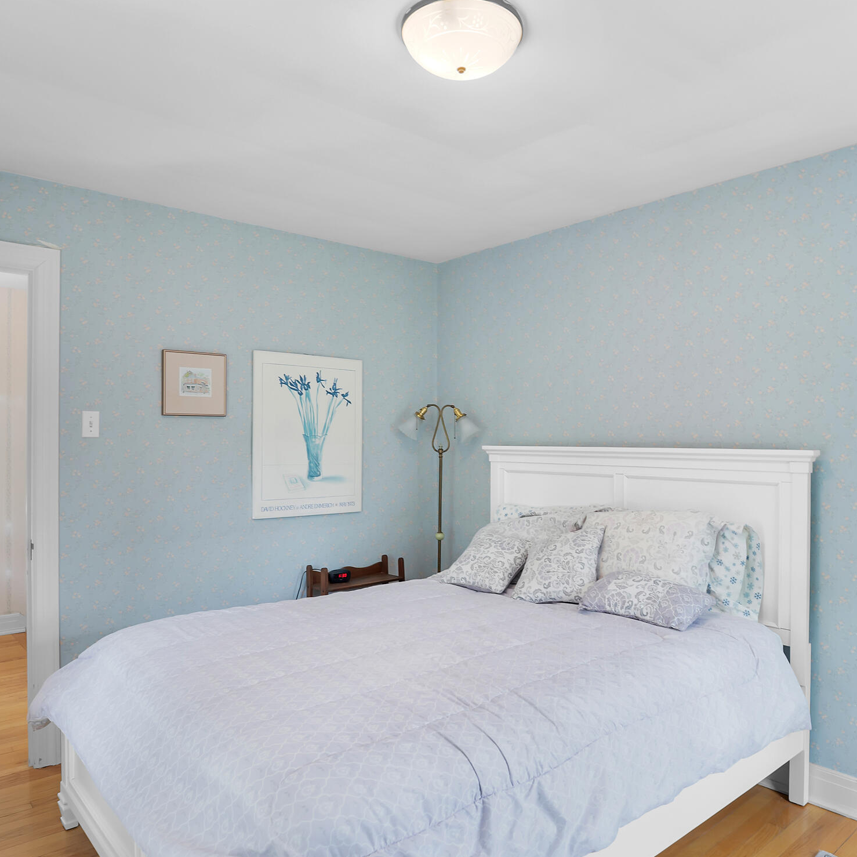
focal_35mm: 23
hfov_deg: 67.3
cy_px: 433
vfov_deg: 67.3
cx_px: 433
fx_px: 644
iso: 250
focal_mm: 16
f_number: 4.5
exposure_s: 1/50
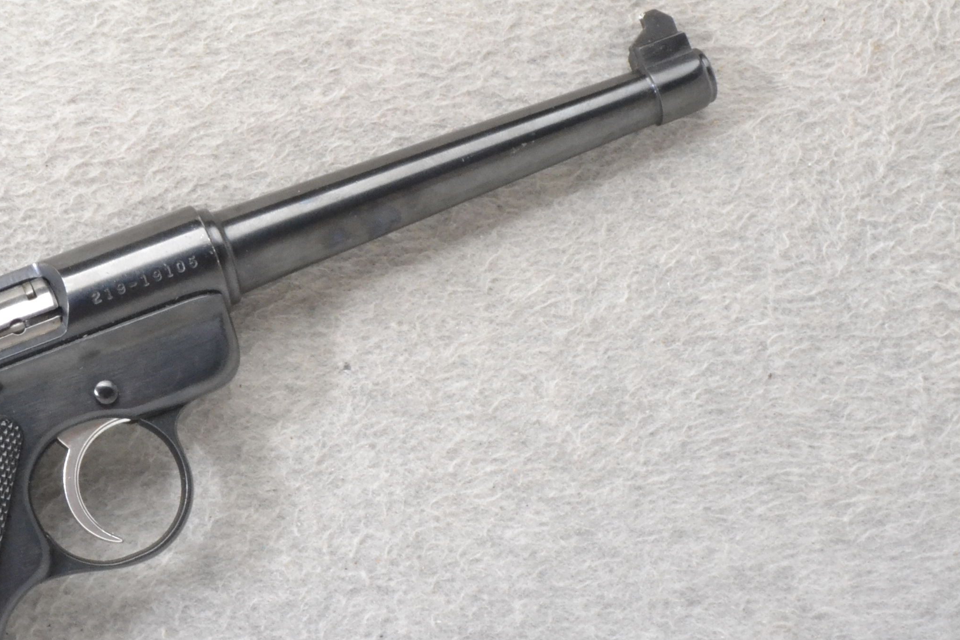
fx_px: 2320
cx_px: 147
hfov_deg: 22.9
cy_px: 492
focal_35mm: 87
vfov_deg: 15.6
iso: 3200
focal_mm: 34
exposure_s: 1/160
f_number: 20
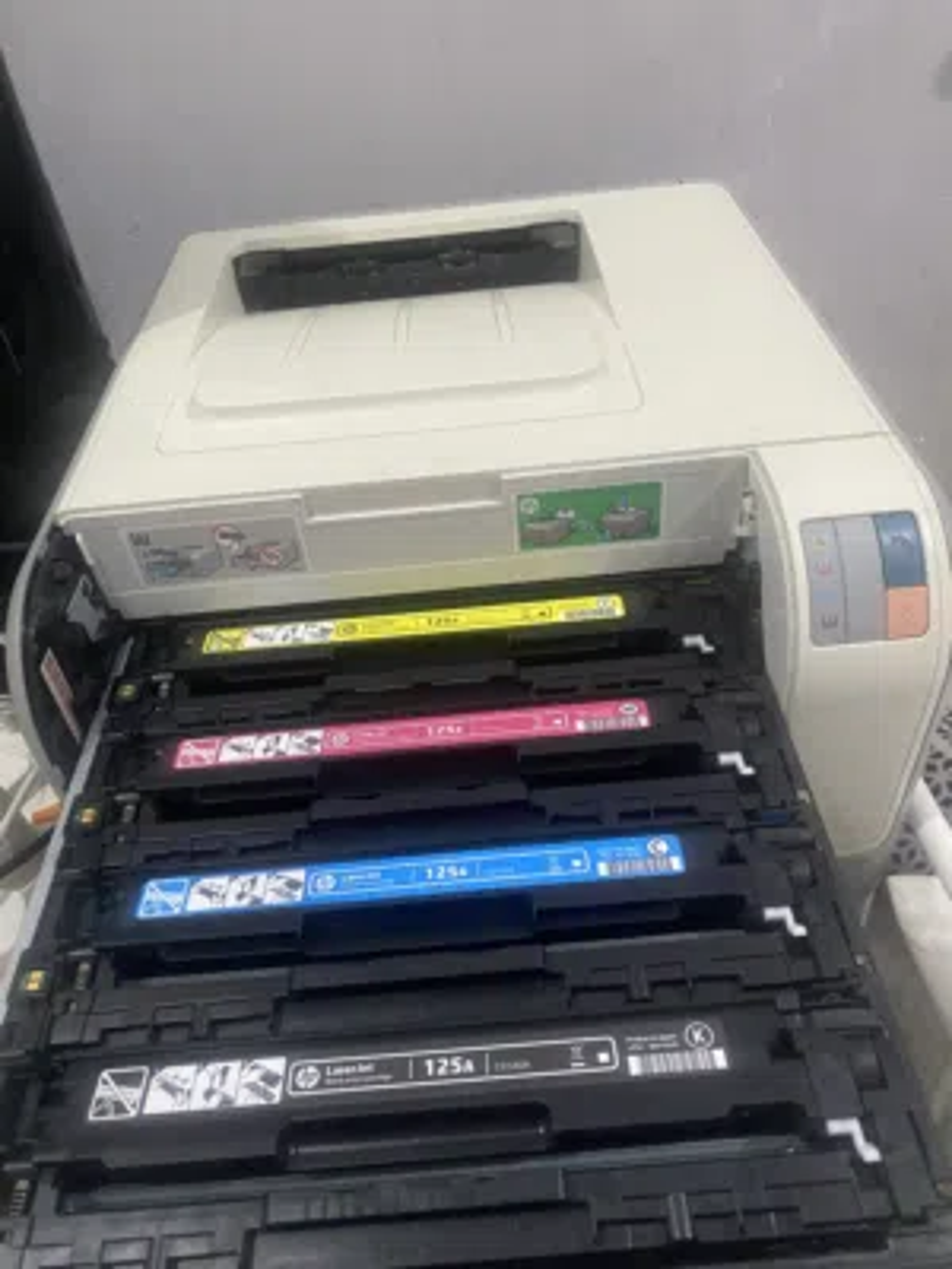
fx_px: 953
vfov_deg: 67.3
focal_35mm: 26
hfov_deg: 53.1
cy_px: 634
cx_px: 476
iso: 640
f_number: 1.8
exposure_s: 1/40
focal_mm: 4.25
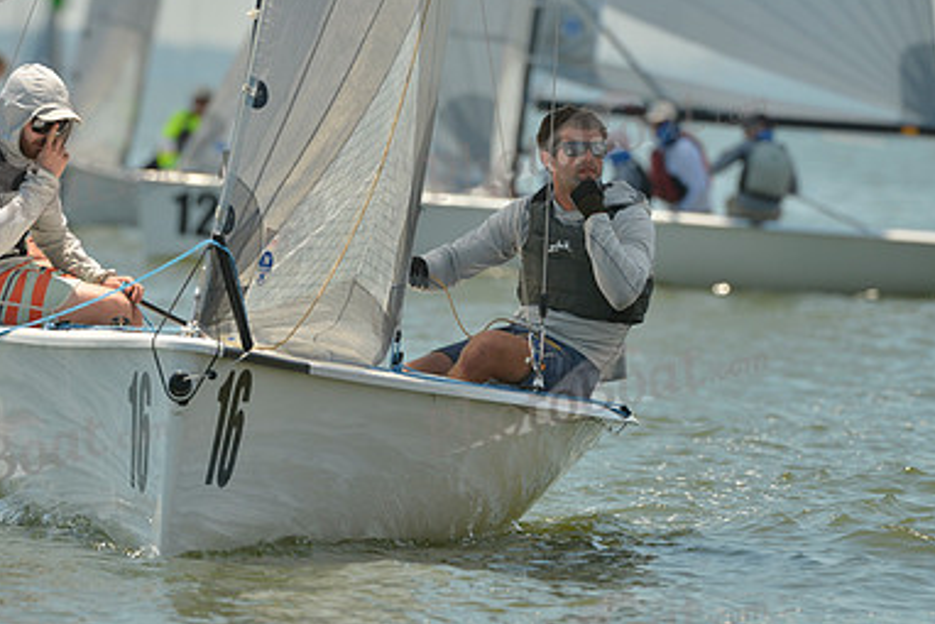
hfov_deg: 3.4
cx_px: 299
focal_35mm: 608
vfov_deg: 2.3
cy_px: 302
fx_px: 15796
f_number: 6.3
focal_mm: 400
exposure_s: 1/1000
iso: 200
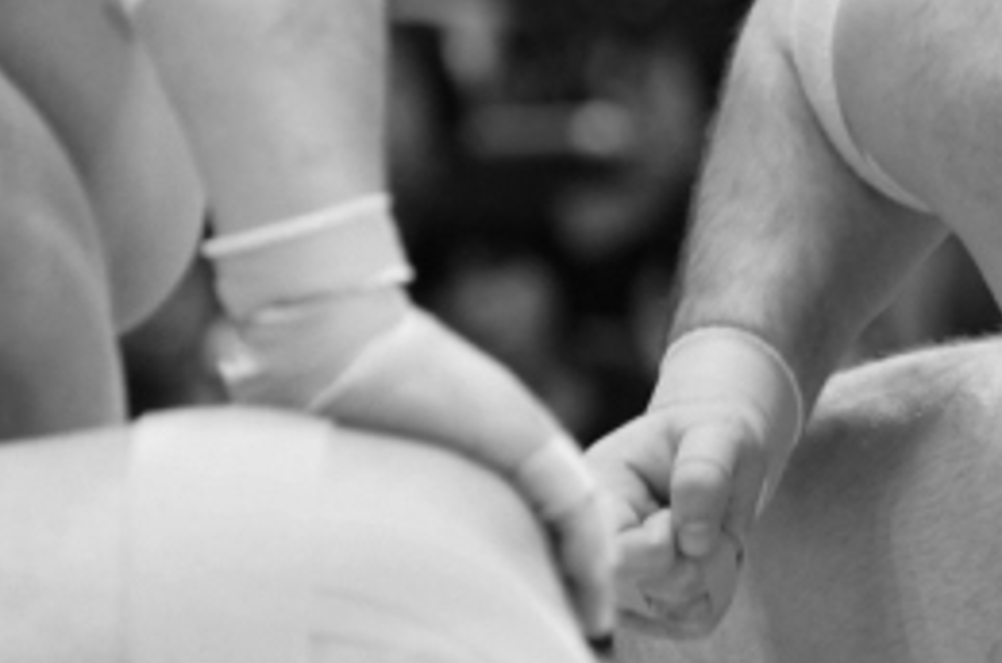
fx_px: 22129
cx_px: 1204
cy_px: 385
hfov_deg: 2.6
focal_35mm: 797
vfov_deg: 1.7
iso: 800
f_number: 5.3
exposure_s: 1/80
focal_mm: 220
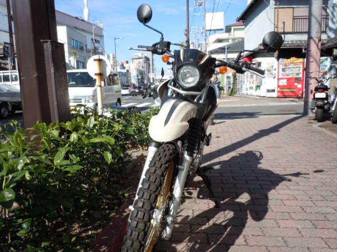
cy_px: 126
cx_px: 168
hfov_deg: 63.4
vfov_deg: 49.7
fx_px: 273
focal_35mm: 28
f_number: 3.7
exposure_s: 1/500
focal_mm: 5
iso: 100
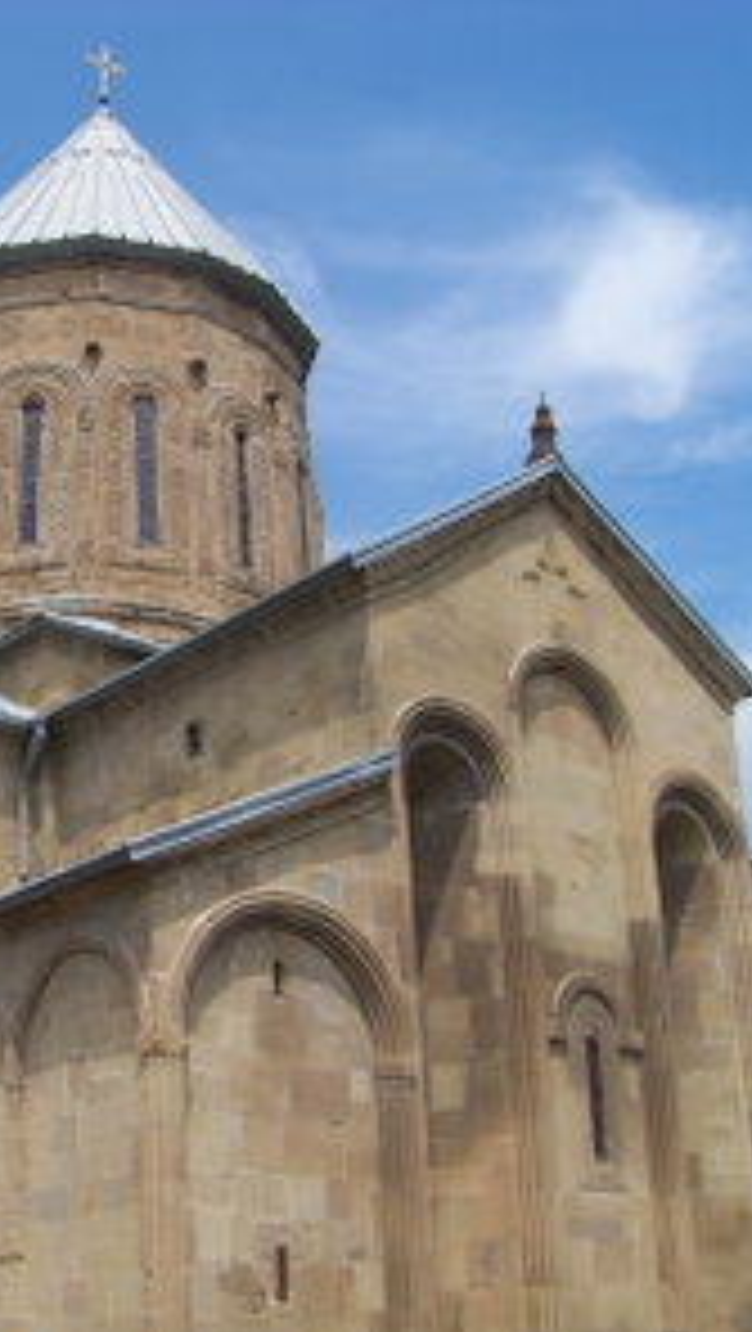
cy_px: 670
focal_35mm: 53
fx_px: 1875
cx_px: 104
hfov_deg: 22.2
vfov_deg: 39.1
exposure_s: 1/800
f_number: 4
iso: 64
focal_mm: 5.85
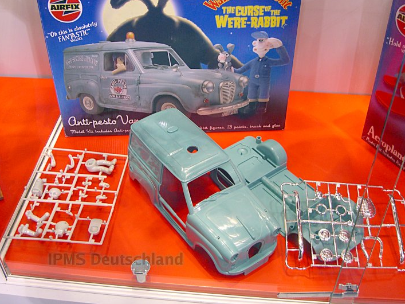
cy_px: 132
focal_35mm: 43
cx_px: 204
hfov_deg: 43.9
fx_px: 503
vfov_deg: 33.5
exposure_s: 1/20
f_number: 2.8
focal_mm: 7.9
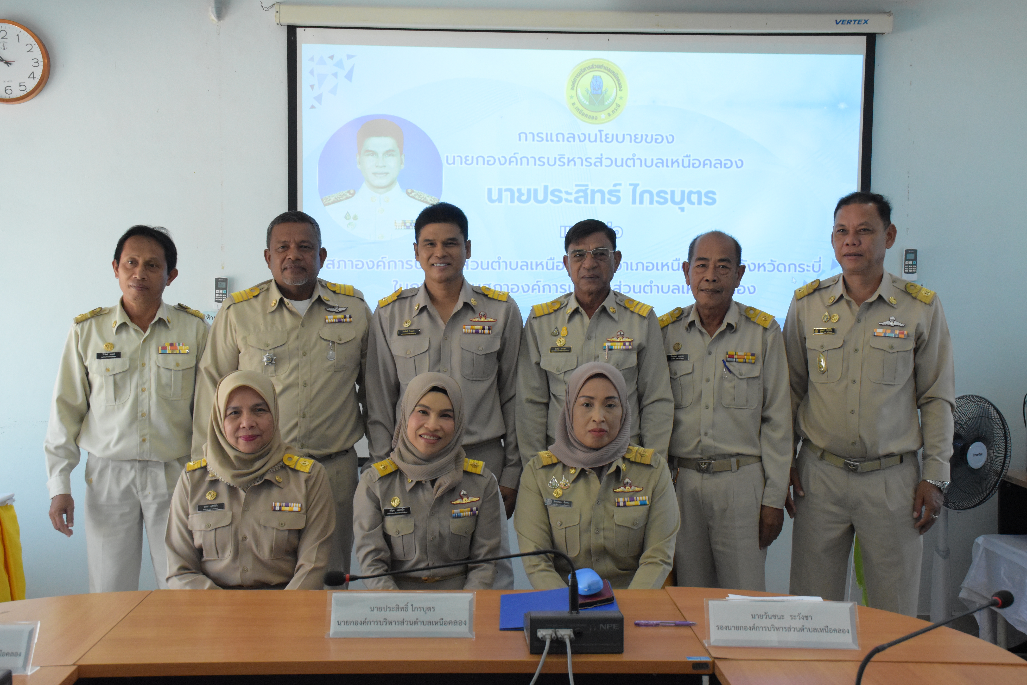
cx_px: 514
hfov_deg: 43.6
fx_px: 1284
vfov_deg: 29.9
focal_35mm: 45
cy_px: 342
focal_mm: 30
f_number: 7.1
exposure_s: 1/200
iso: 3200
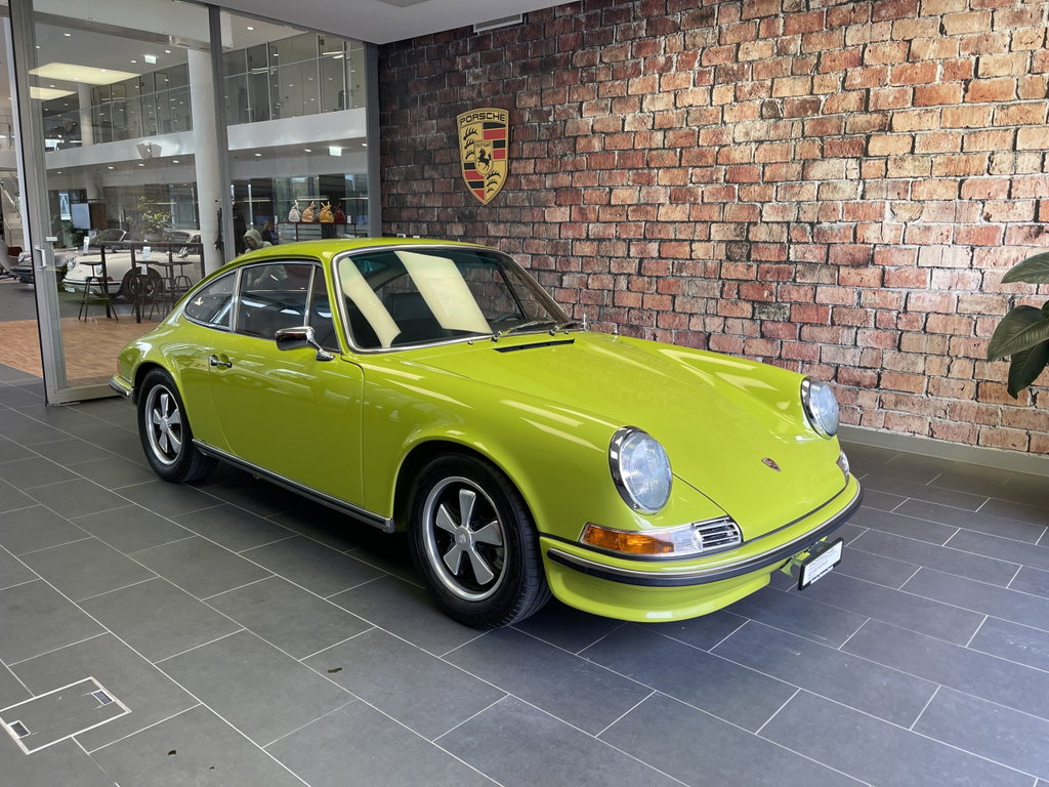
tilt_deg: -12.9
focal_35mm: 25
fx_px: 758
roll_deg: -0.8
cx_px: 524
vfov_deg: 54.9
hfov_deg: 69.4
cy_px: 394
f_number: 1.6
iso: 80
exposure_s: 1/121
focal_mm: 5.1
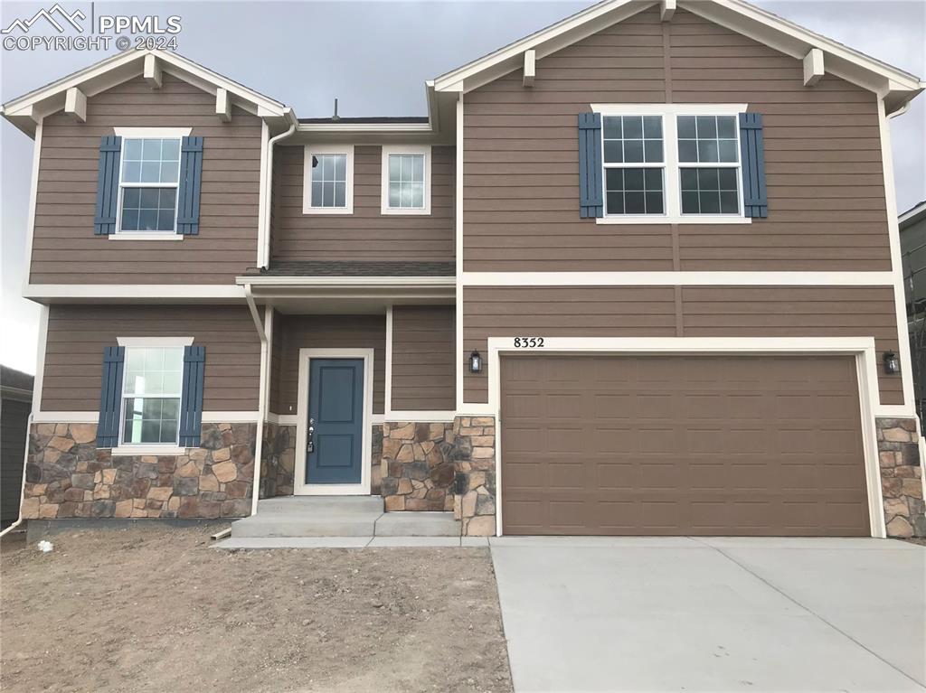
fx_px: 749
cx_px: 463
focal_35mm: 28
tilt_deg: +10.0
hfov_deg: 63.5
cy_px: 346
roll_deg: +0.0
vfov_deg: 49.7
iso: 20
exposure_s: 1/447
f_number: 1.8
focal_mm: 3.99
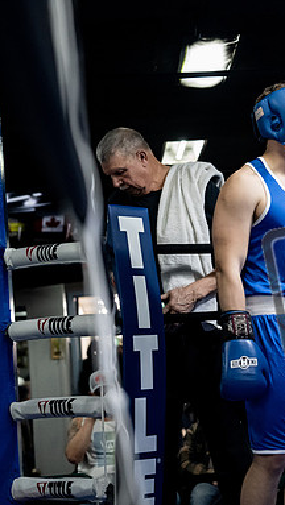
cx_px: 265
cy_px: 252
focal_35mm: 111
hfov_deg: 10.9
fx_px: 1488
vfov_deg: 19.3
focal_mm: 70
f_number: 2.8
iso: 8000
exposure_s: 1/1000
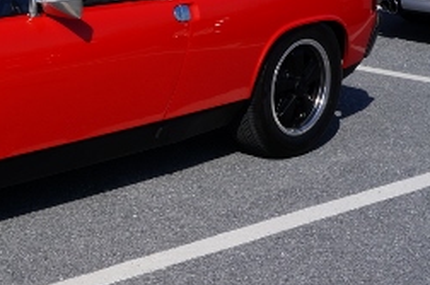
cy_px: 96
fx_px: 1180
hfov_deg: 19.4
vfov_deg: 13.7
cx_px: -87
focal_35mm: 99
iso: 100
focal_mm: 26
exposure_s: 1/160
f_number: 13
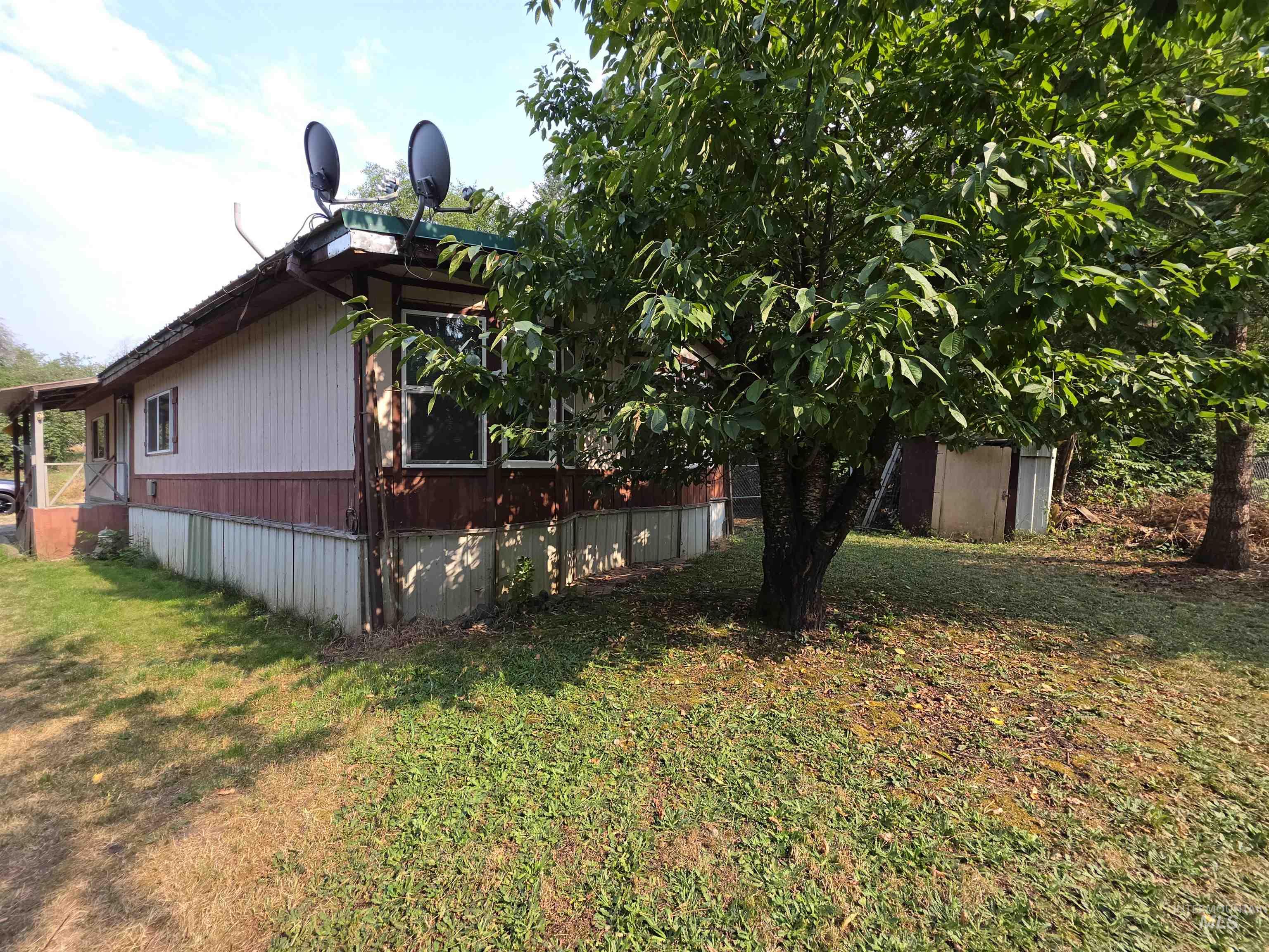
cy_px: 476
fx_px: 477
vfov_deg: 89.9
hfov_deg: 106.2
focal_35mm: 13
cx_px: 634
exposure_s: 1/241
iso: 16
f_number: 1.9
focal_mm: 2.2
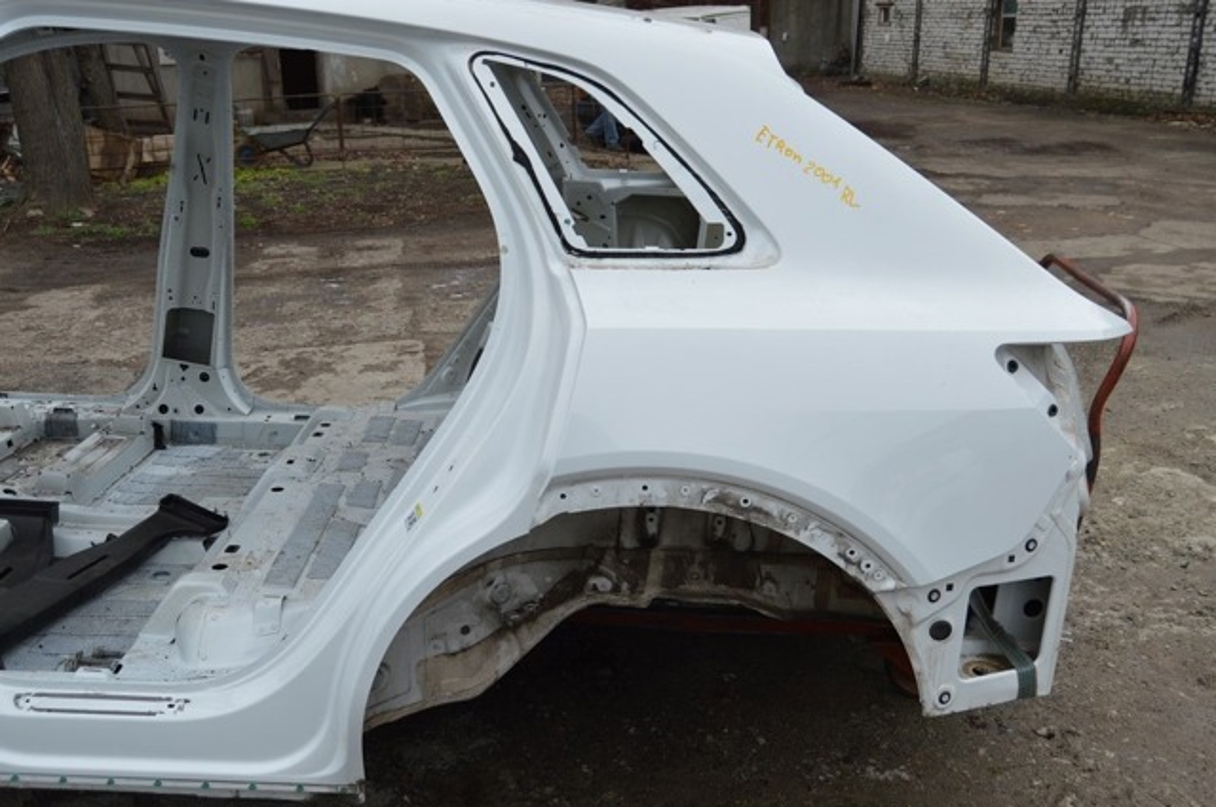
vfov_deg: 39.9
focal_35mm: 33
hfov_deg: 57.3
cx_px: 608
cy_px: 404
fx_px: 1113
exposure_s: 1/160
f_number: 6.3
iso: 100
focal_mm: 22
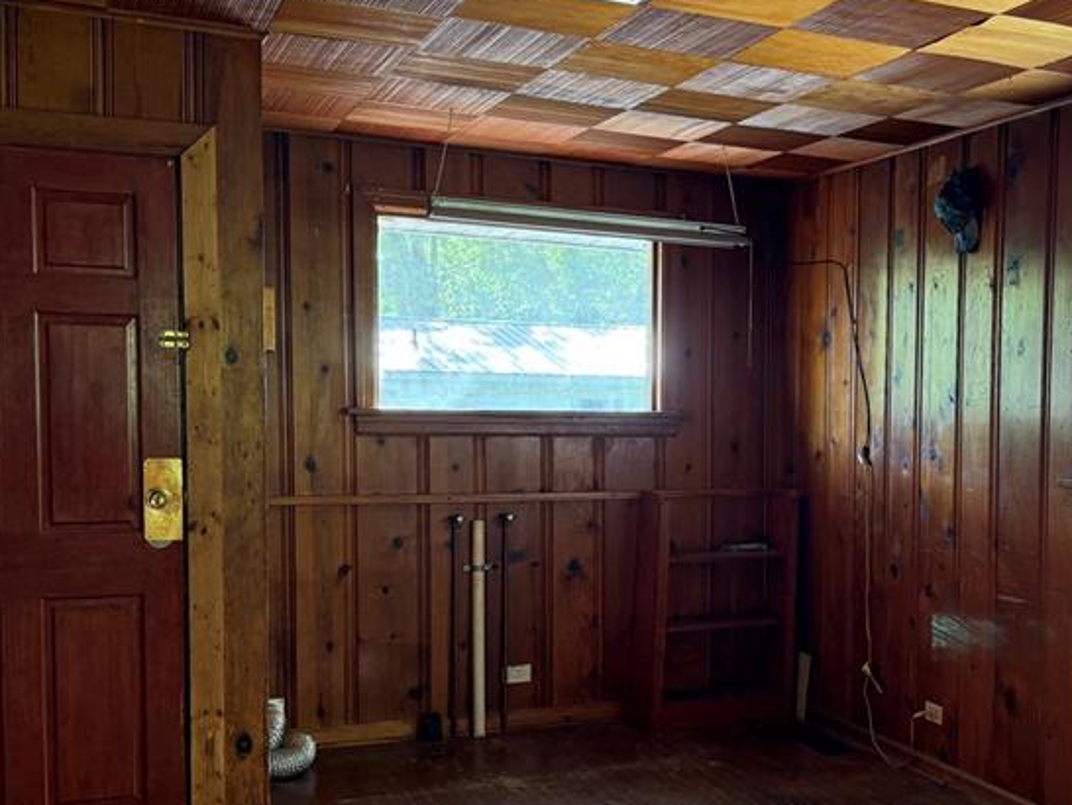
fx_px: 1394
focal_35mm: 45
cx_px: 809
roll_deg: -1.4
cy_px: 489
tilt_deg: -2.2
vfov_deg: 32.1
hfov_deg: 40.8
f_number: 1.78
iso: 200
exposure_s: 1/65
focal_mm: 6.76
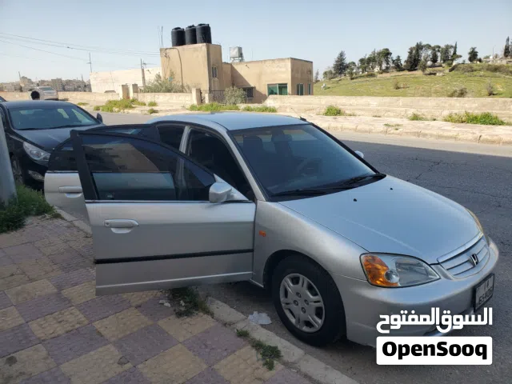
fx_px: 385
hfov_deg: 67.3
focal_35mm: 26
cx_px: 256
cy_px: 192
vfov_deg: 53.1
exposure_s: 1/980
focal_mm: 4.3
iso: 50
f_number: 2.4
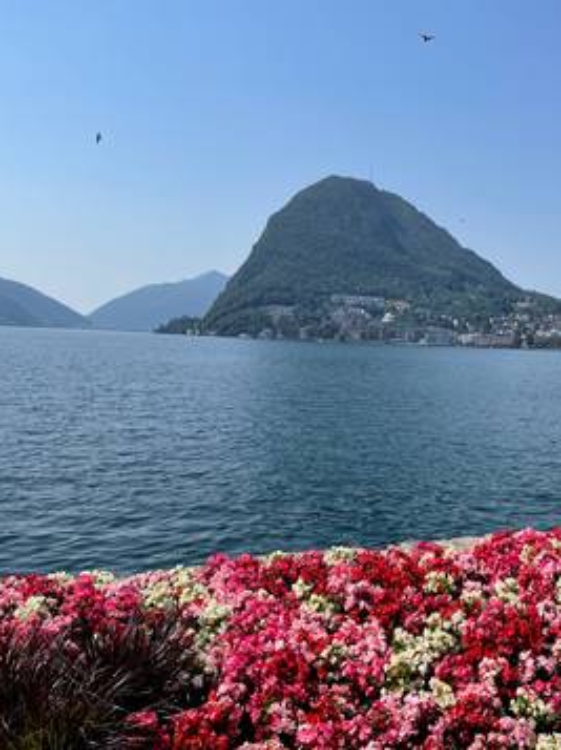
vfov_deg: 52.7
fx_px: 758
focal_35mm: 35
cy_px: 374
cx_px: 385
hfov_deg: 40.0
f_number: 1.6
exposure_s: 1/4831
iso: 32
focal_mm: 4.2
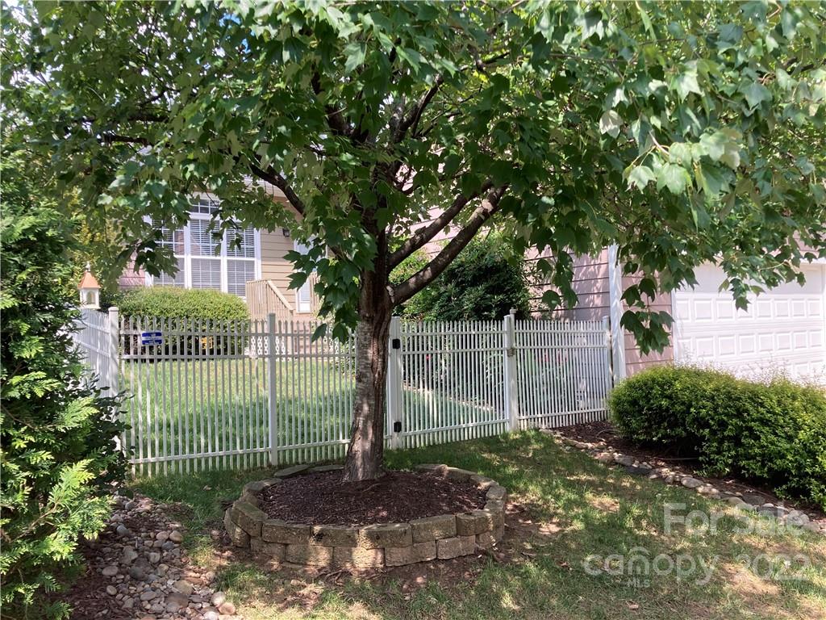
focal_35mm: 28
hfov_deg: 63.4
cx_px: 413
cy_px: 310
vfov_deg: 49.7
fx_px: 668
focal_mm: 3.99
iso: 20
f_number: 1.8
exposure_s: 1/254
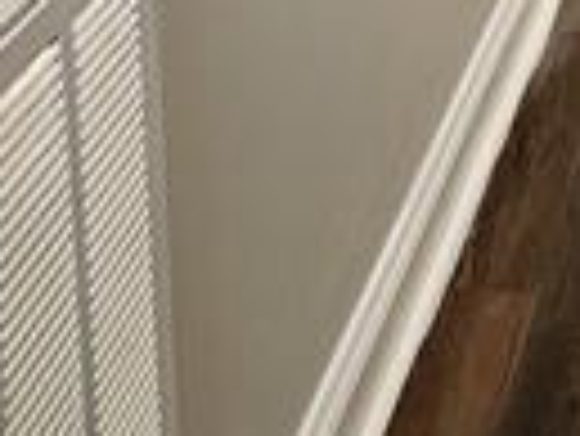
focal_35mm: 103
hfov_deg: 17.9
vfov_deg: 11.7
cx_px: 746
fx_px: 1727
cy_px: -616
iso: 250
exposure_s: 1/60
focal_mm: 2.2
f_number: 2.2
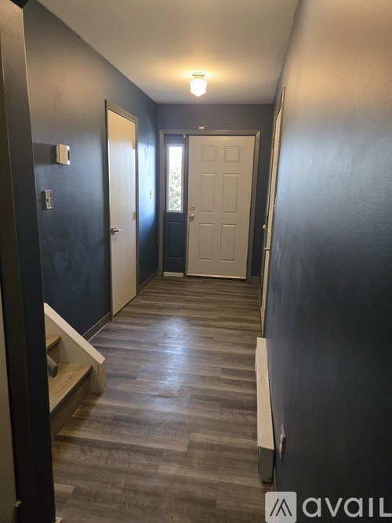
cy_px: 262
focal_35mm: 23
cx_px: 196
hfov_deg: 58.9
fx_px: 347
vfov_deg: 73.9
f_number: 1.8
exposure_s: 1/120
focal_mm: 5.4
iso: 800
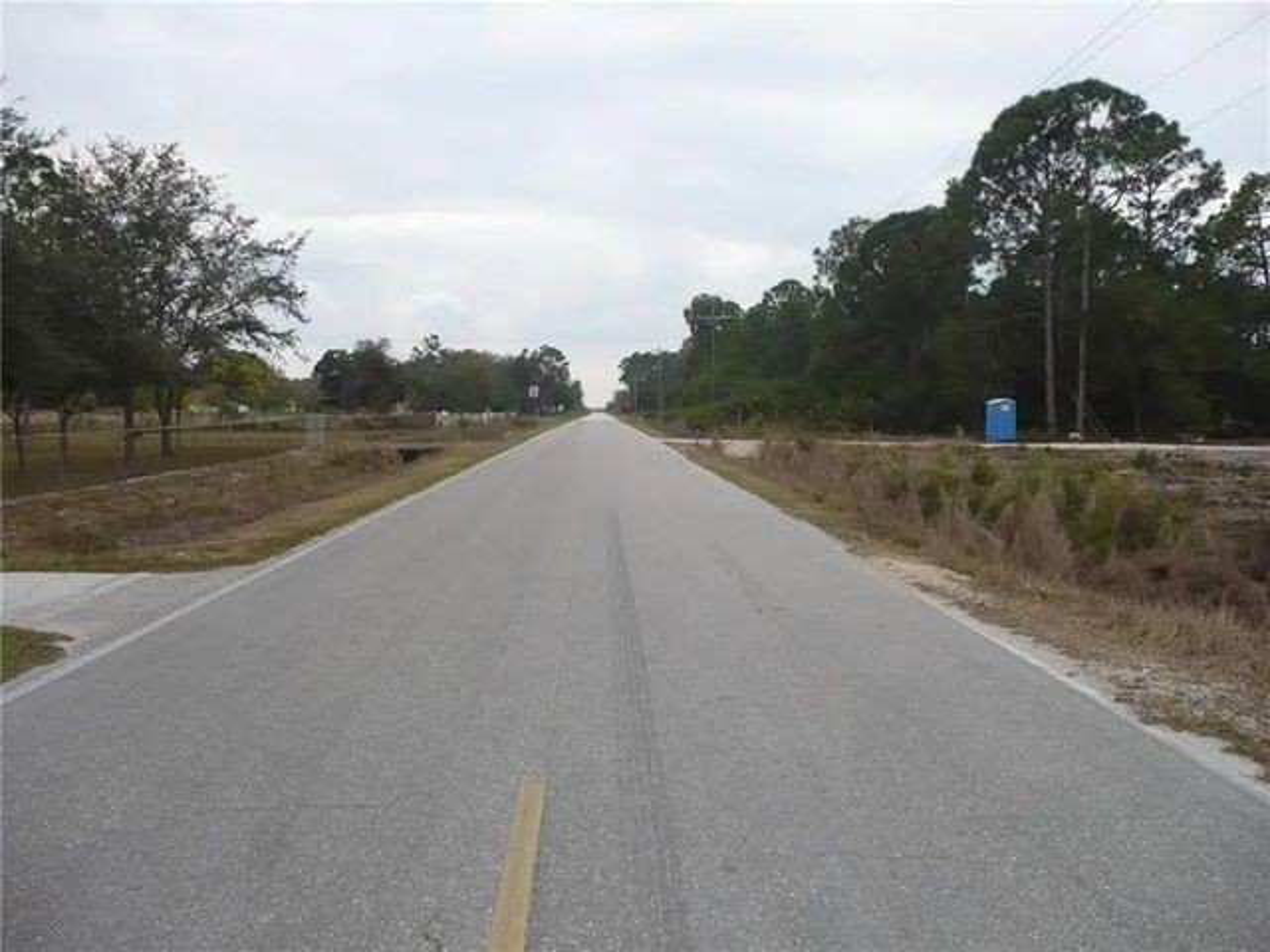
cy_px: 476
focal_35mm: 35
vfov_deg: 40.7
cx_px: 635
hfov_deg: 52.6
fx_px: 1284
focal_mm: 5.8
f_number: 2.8
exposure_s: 1/640
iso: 100
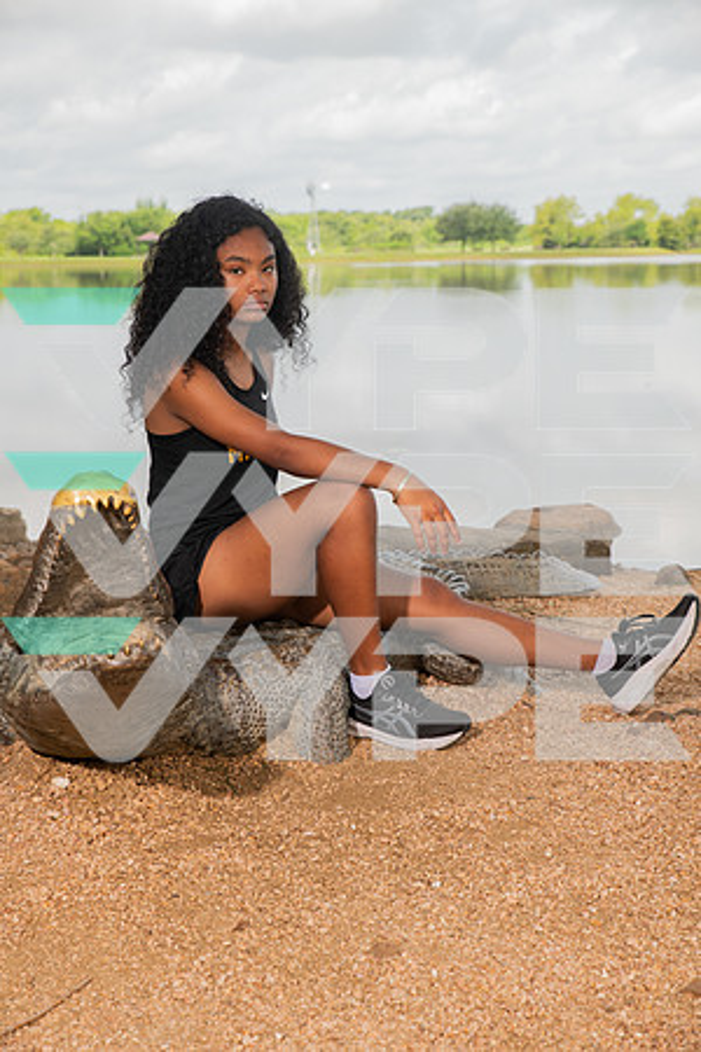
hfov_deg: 23.4
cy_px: 526
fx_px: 1694
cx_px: 350
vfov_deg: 34.5
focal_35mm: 58
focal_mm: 58
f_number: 7.1
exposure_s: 1/400
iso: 320
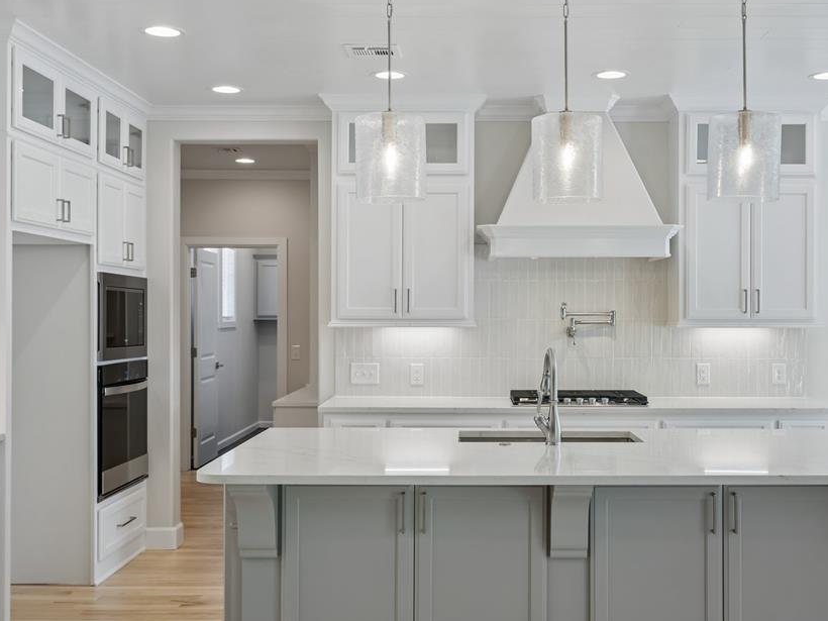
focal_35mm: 42
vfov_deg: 34.3
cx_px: 469
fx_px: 1005
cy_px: 299
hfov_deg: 44.7
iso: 200
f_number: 8
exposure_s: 1/30
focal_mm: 35
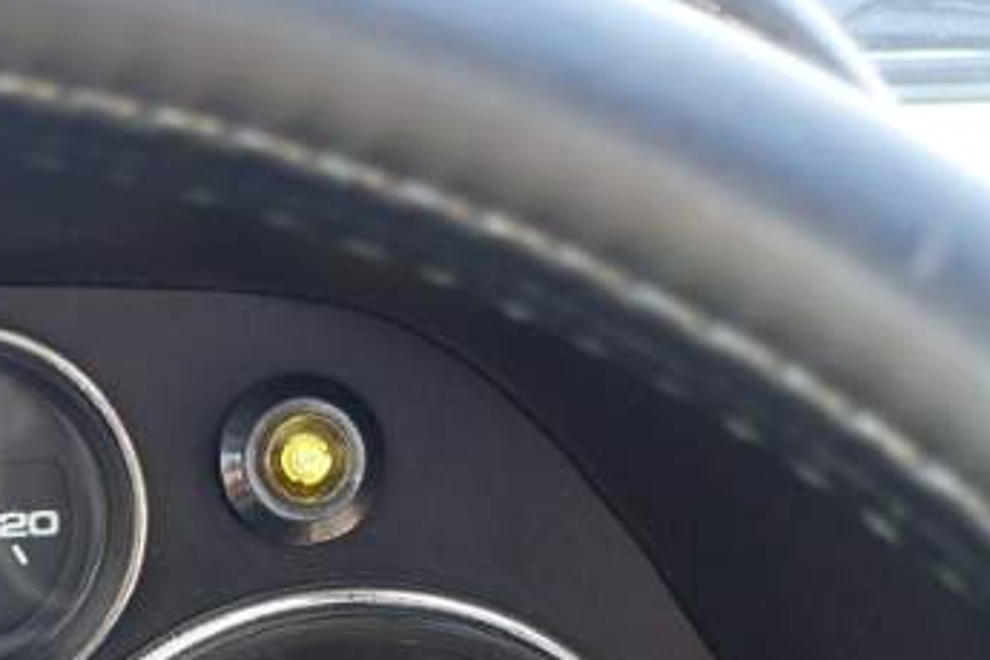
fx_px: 3767
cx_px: -313
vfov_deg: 9.7
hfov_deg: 14.3
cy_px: 1047
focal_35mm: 137
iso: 125
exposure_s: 1/80
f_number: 2.8
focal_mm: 15.1
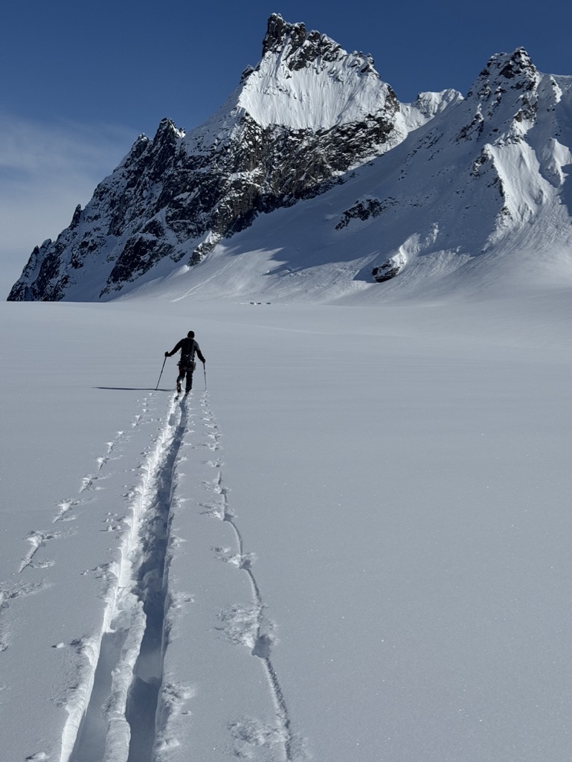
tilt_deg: -1.0
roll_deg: -3.9
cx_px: 286
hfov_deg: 30.3
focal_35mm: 48
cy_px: 381
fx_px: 1057
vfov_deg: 39.6
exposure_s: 1/20000
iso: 50
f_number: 1.78
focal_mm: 6.76
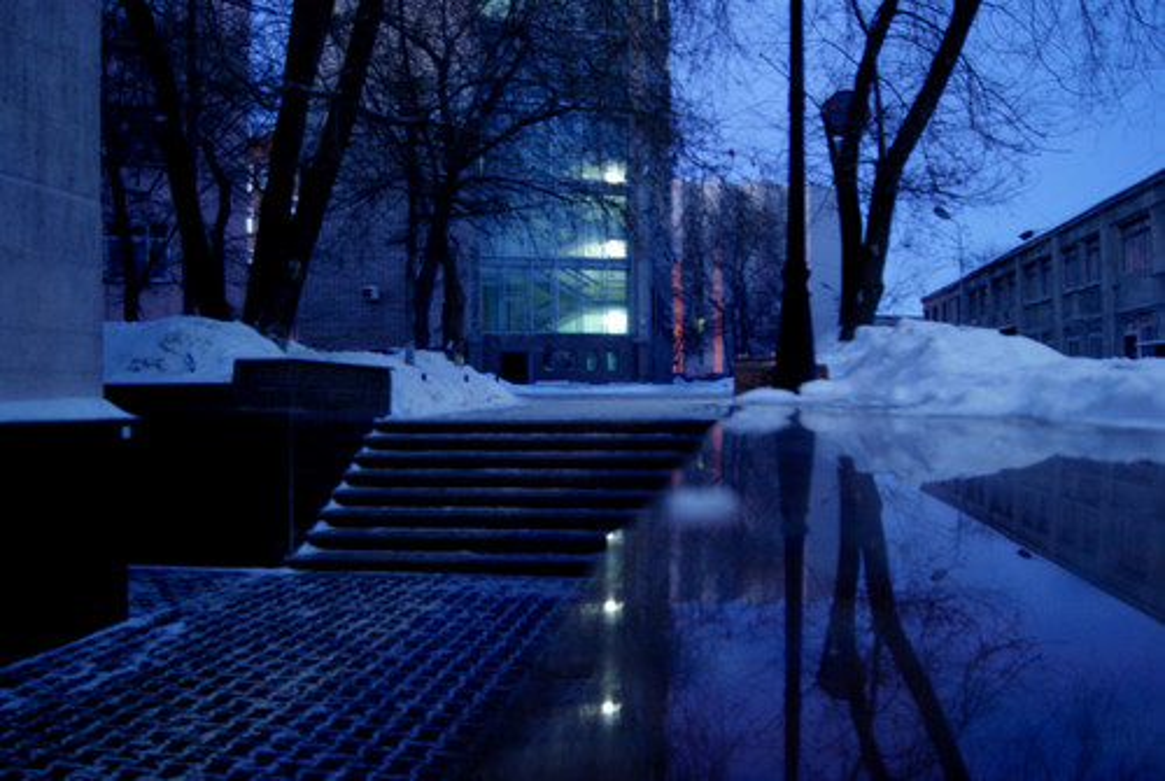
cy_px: 390
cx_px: 582
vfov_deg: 40.1
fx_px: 1069
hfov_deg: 57.2
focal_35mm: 33
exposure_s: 1/6
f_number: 4
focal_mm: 22
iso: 800
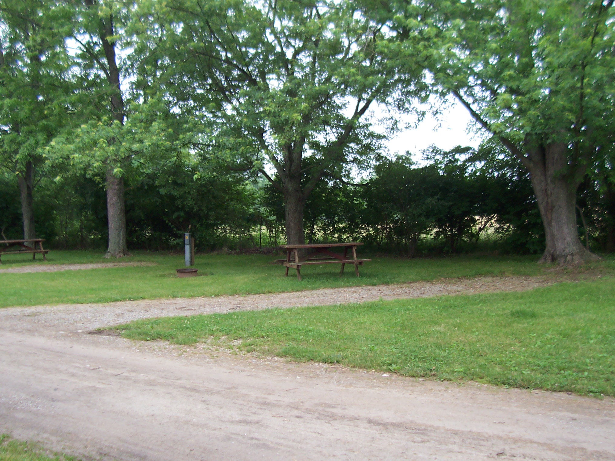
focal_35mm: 37
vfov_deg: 38.7
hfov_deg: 50.1
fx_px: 657
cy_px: 230
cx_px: 308
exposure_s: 1/180
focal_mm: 5.6
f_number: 2.8
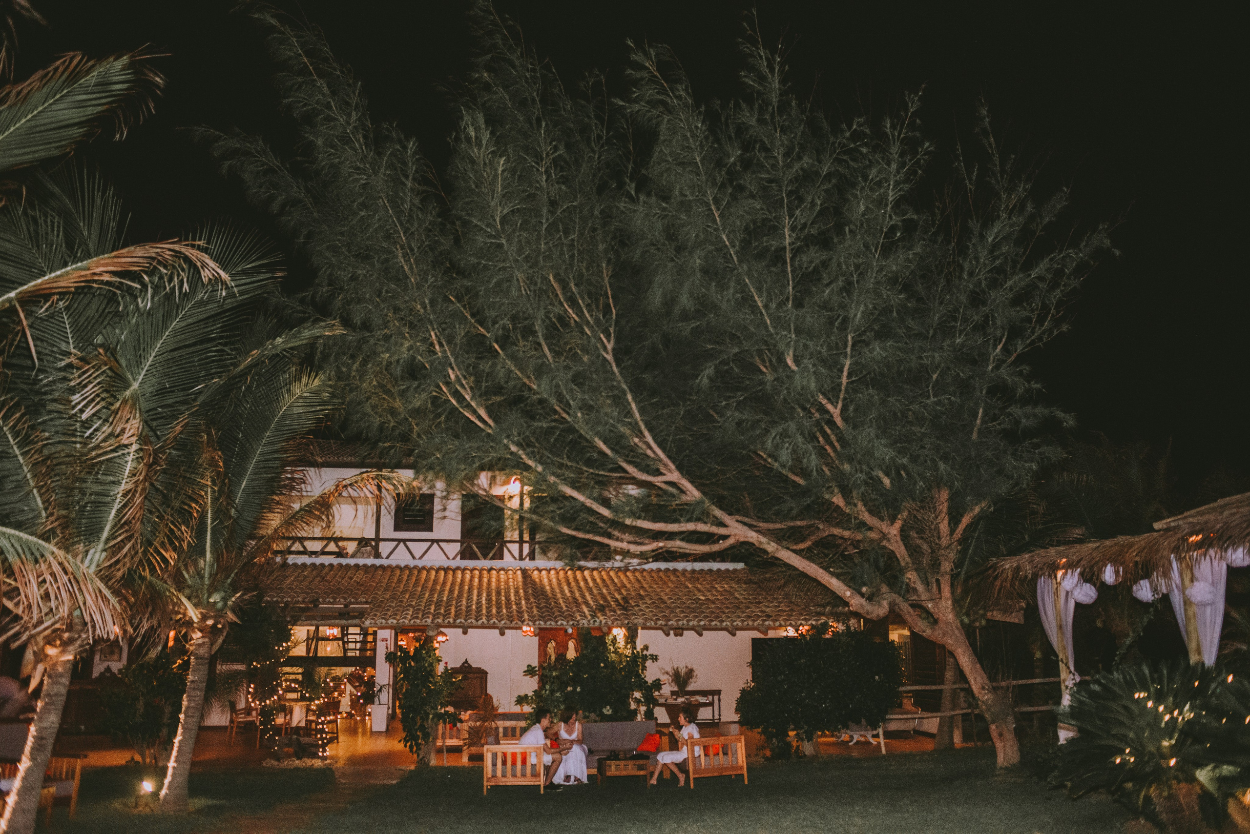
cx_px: 625
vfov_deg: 46.4
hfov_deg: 65.5
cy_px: 417
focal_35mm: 28
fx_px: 973
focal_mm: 28
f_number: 2.8
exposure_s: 1/125
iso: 5000
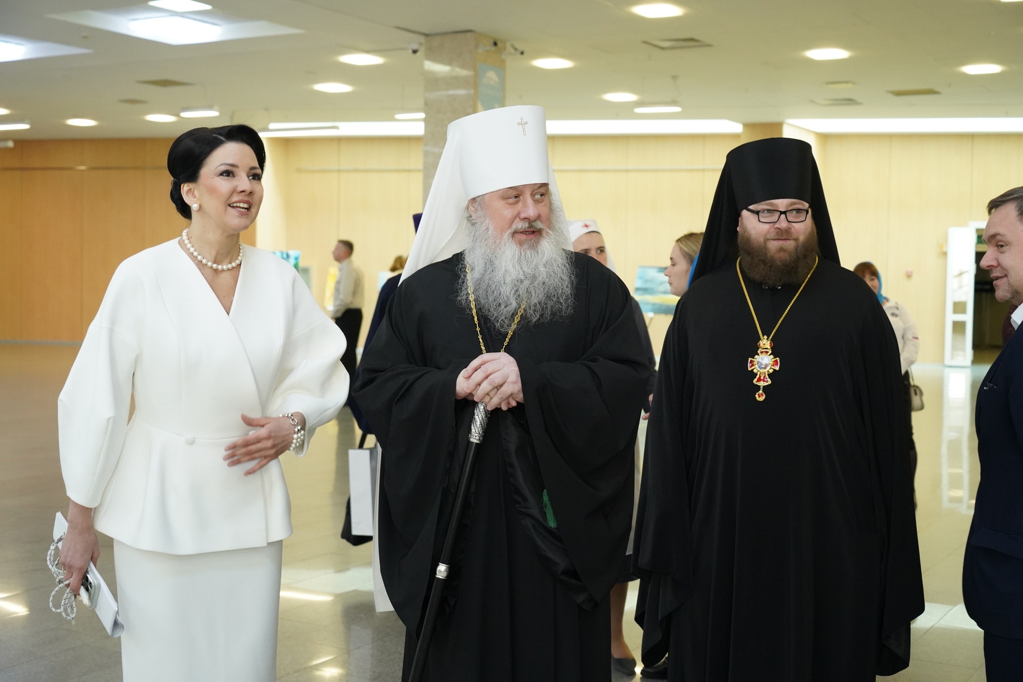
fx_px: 1336
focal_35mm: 47
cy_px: 341
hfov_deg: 41.9
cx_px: 512
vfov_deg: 28.7
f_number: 5.6
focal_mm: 47
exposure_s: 1/160
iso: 6400
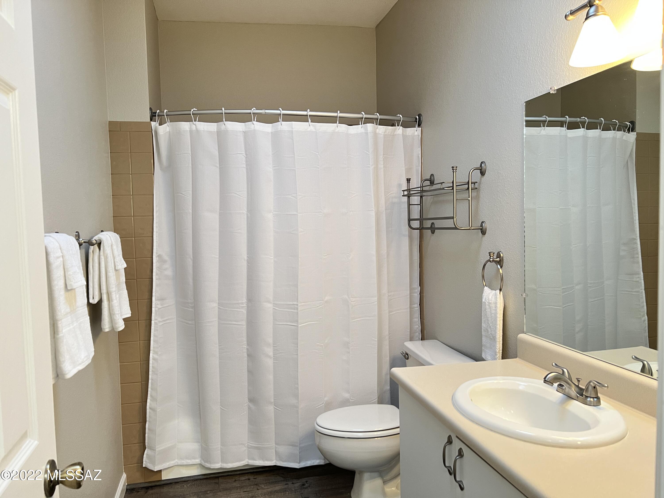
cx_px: 332
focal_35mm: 26
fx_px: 499
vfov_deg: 53.1
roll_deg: +1.9
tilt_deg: -3.1
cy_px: 249
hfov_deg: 67.3
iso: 250
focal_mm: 5.7
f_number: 1.5
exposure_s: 1/60
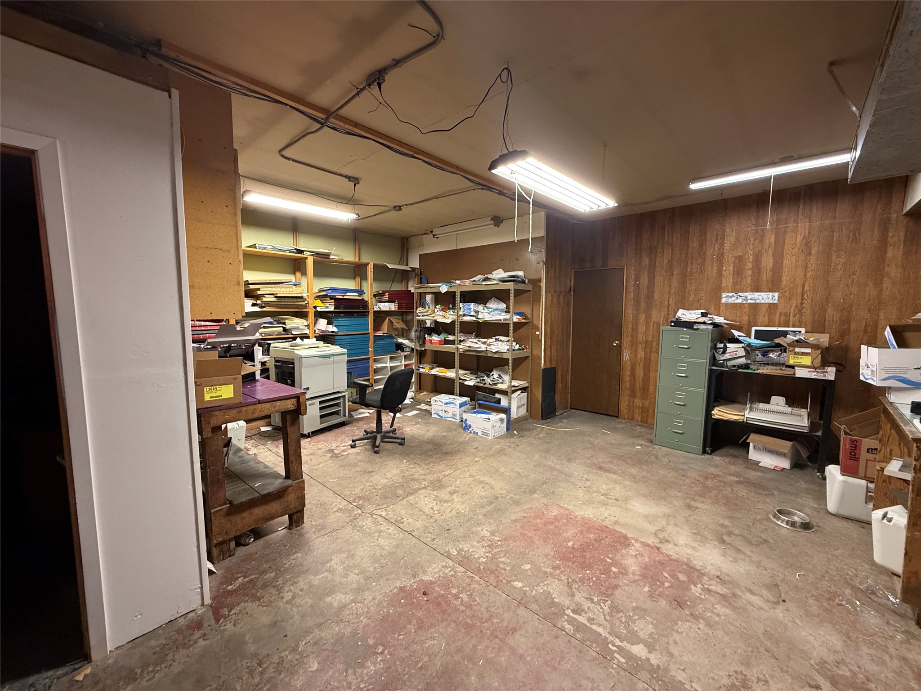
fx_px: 372
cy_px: 346
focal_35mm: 14
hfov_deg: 102.1
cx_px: 460
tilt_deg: -4.0
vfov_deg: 85.7
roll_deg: -0.1
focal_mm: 2.22
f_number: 2.2
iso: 200
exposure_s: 1/60
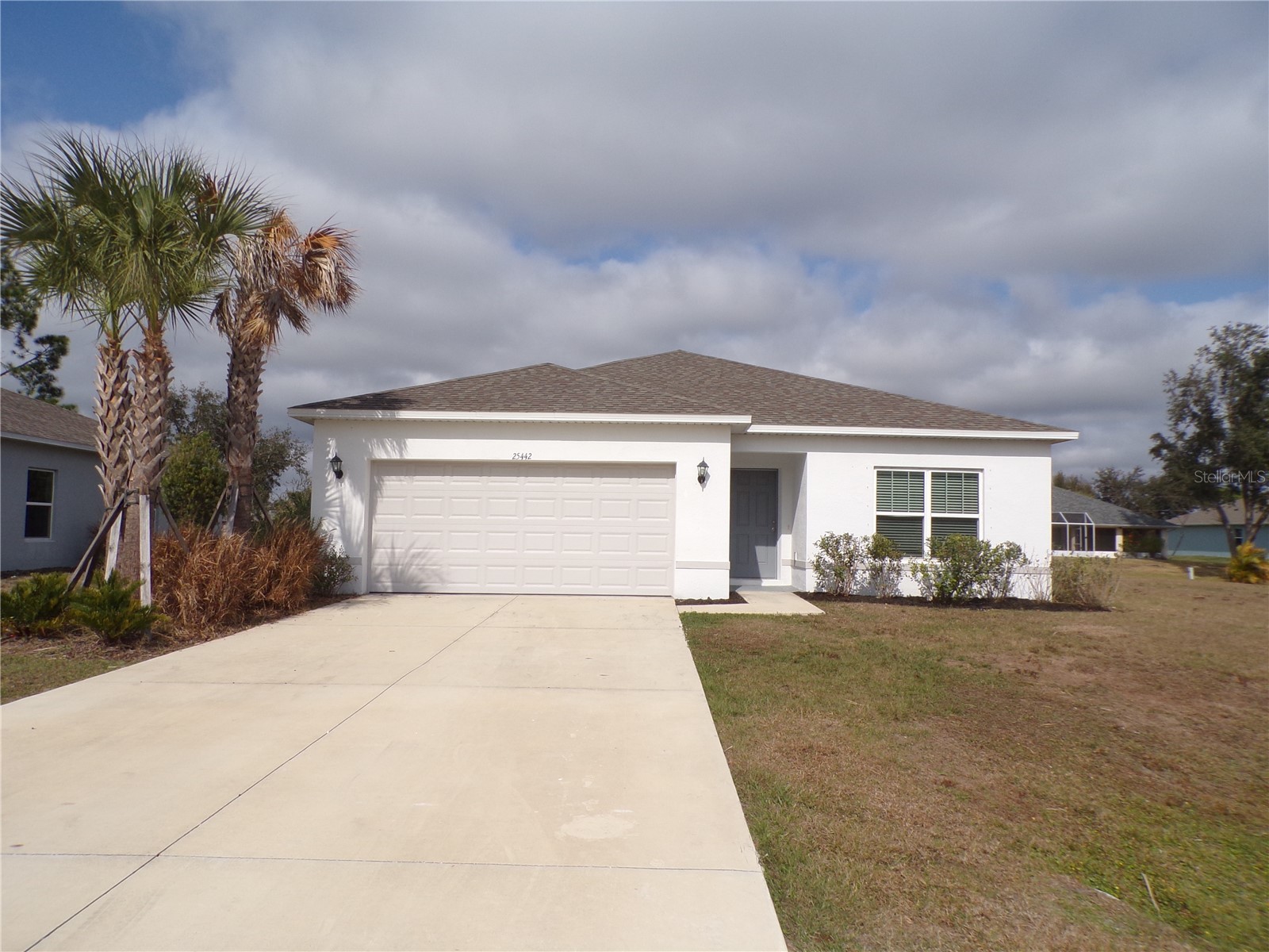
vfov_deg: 56.8
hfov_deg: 71.6
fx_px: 880
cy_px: 476
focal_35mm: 24
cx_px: 634
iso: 80
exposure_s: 1/750
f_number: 5.8
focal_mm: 4.3
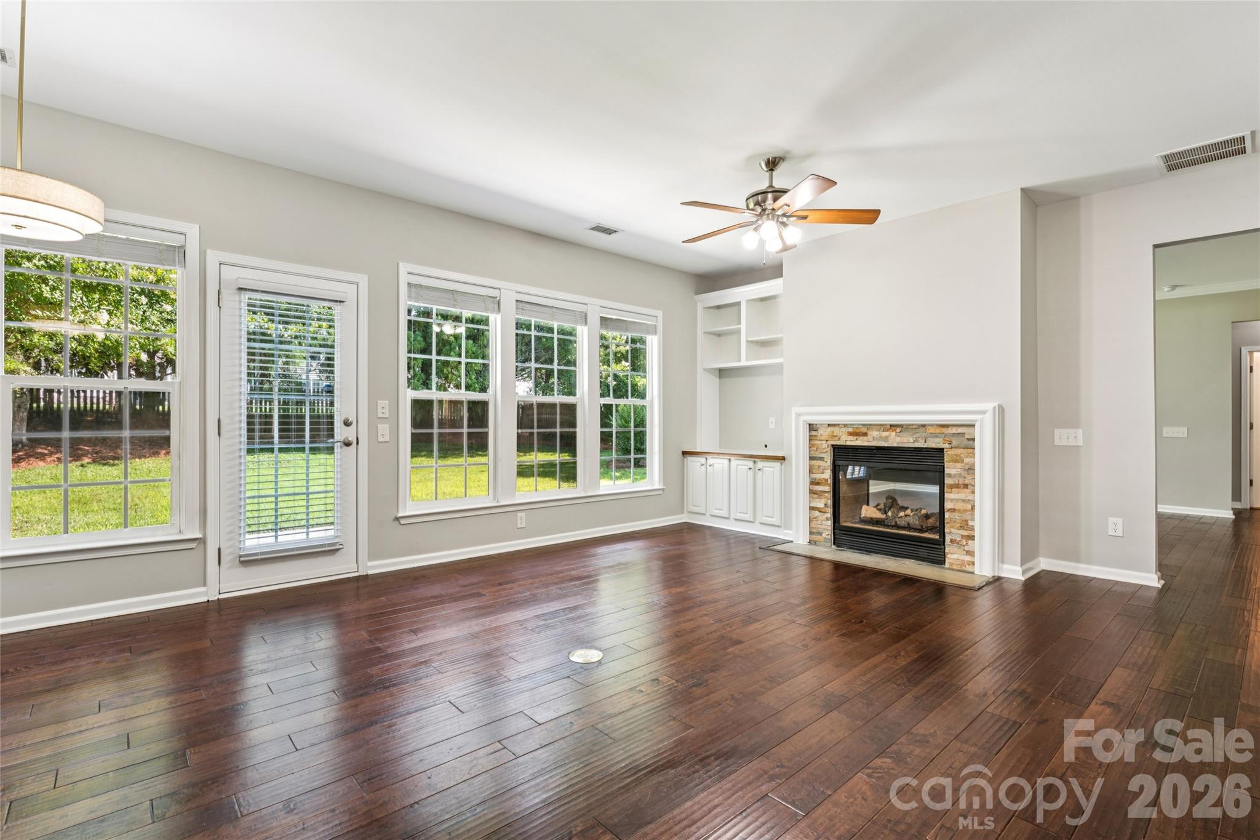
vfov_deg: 71.7
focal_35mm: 17
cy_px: 420
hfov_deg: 94.6
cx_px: 630
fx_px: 581
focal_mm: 16.6
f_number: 13
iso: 100
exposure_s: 1/2
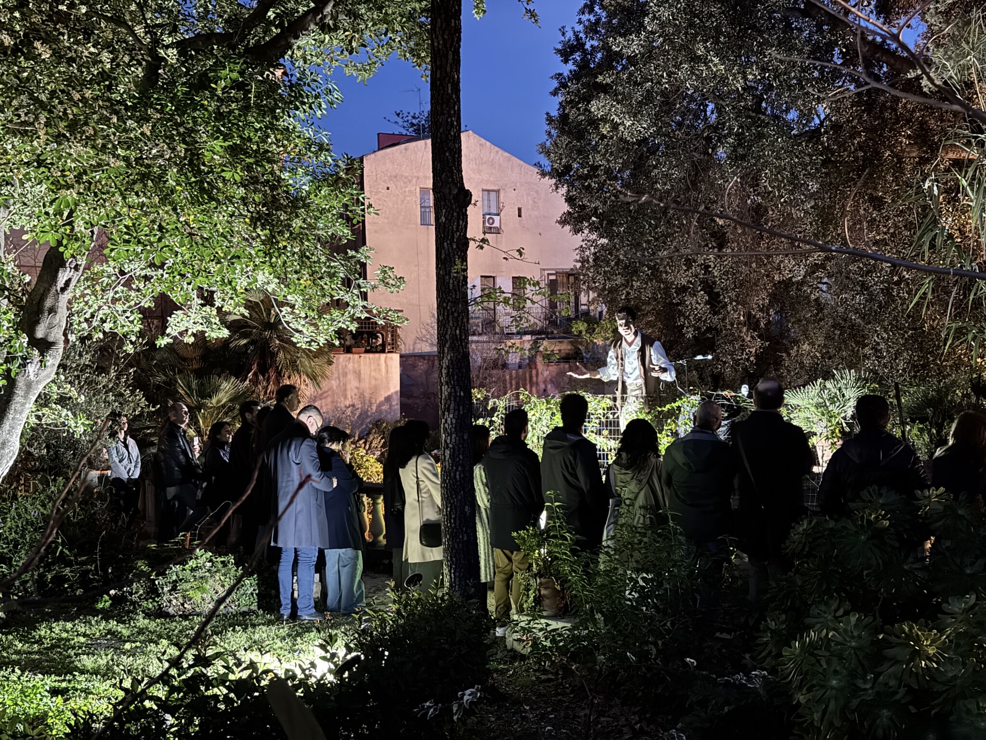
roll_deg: +1.4
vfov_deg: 30.3
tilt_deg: +1.0
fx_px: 1367
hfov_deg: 39.7
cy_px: 370
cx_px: 493
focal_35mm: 48
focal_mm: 6.76
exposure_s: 1/14
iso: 1000
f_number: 1.78
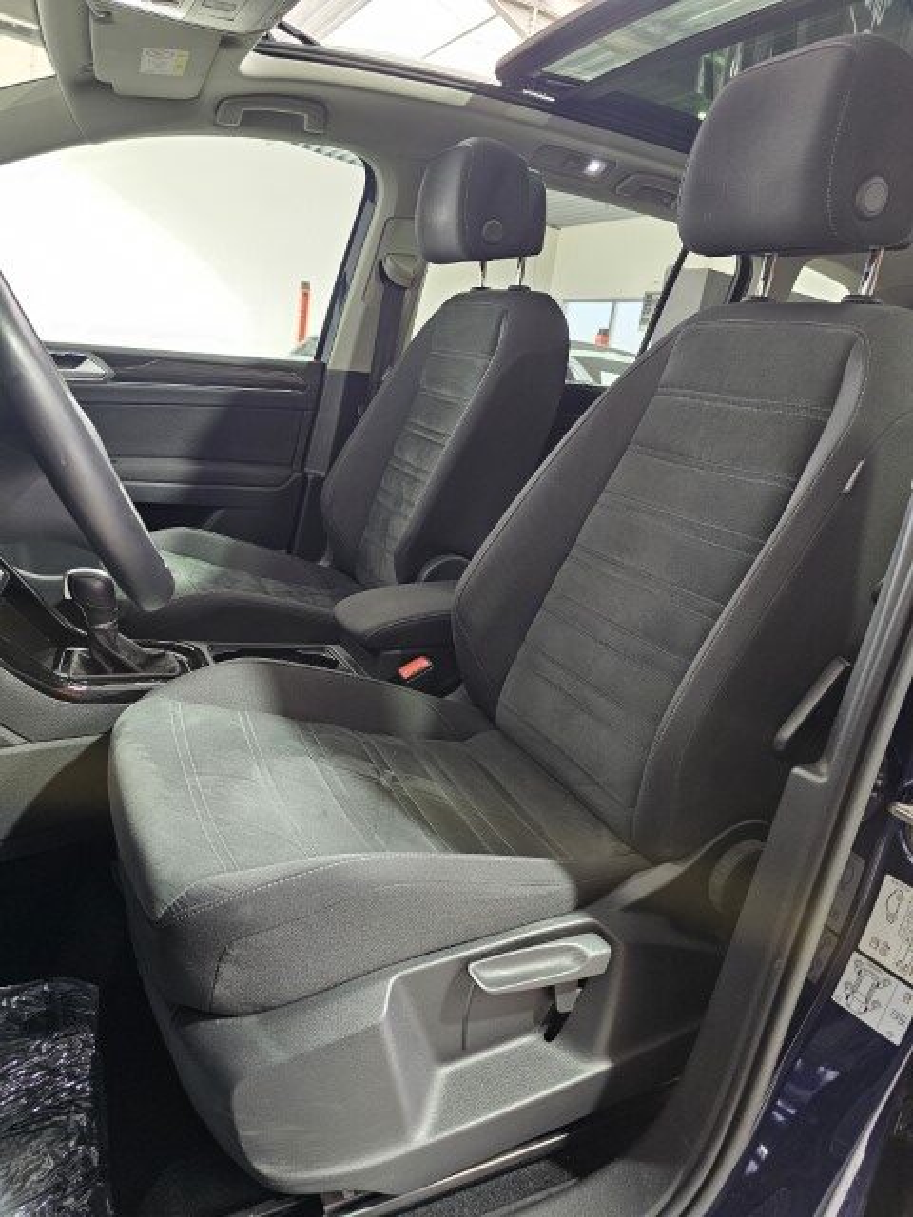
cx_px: 456
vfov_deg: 73.9
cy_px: 608
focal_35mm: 23
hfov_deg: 58.9
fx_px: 809
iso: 640
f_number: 1.7
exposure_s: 1/100
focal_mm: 6.3
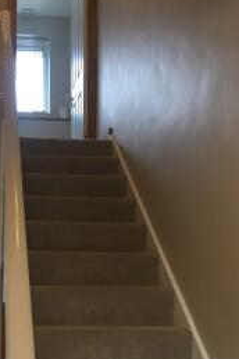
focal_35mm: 51
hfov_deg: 25.9
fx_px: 509
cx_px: 46
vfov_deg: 38.5
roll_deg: -0.1
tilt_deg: +6.4
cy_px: 239
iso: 32
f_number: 2.2
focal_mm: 4.15
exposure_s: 1/17
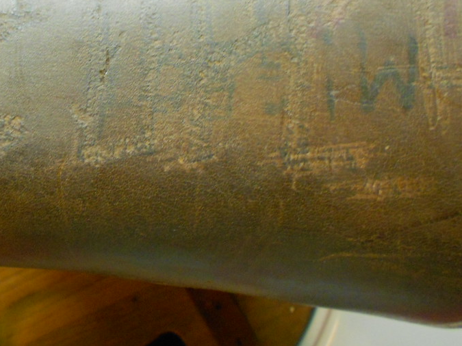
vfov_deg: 32.5
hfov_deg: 41.8
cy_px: 103
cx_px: 119
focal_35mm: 44
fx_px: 587
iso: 400
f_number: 3.4
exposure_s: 1/20
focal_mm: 5.1
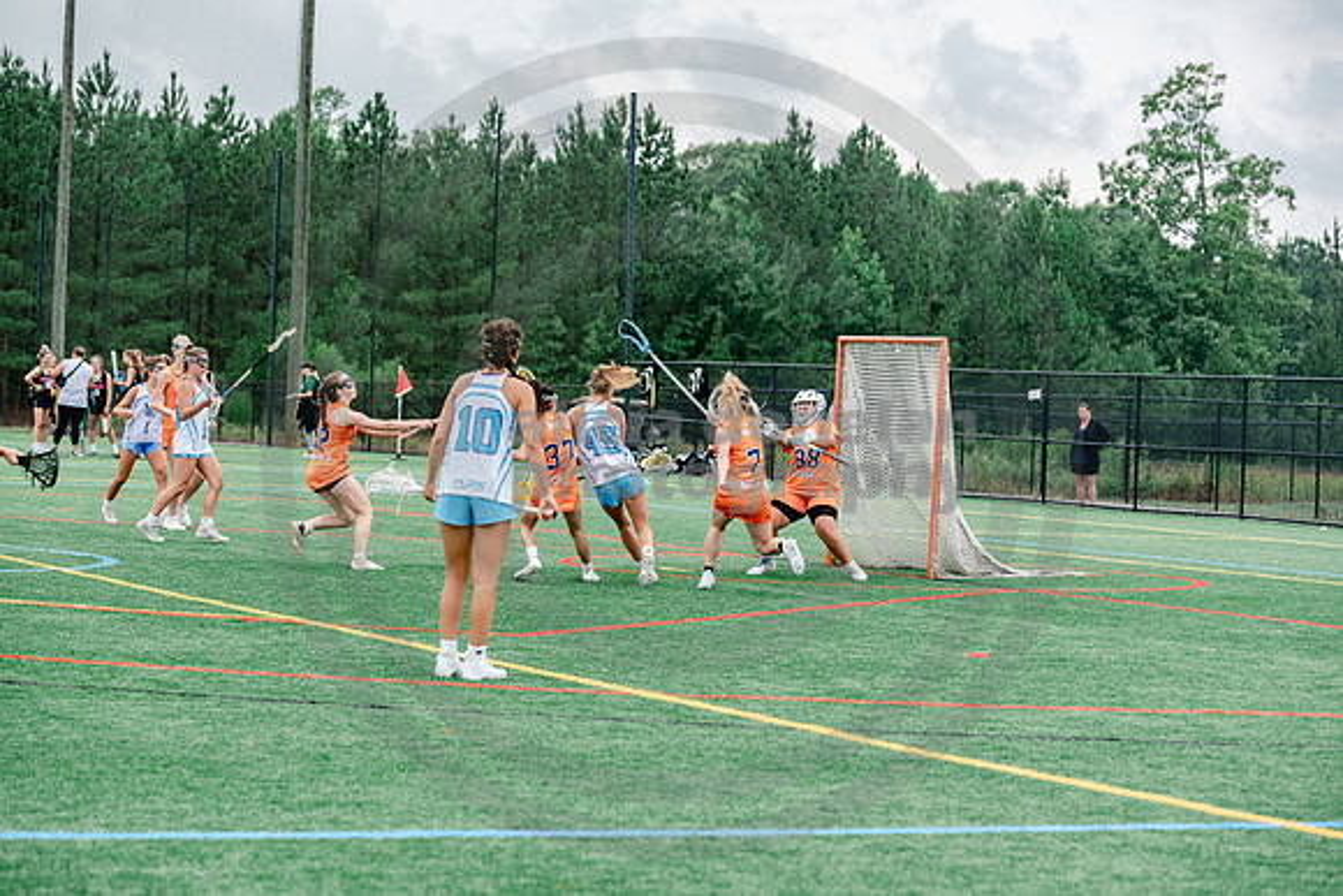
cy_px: 448
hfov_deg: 17.6
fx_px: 4328
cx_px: 672
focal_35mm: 116
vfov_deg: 11.8
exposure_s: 1/320
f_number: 4.5
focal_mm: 116
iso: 250
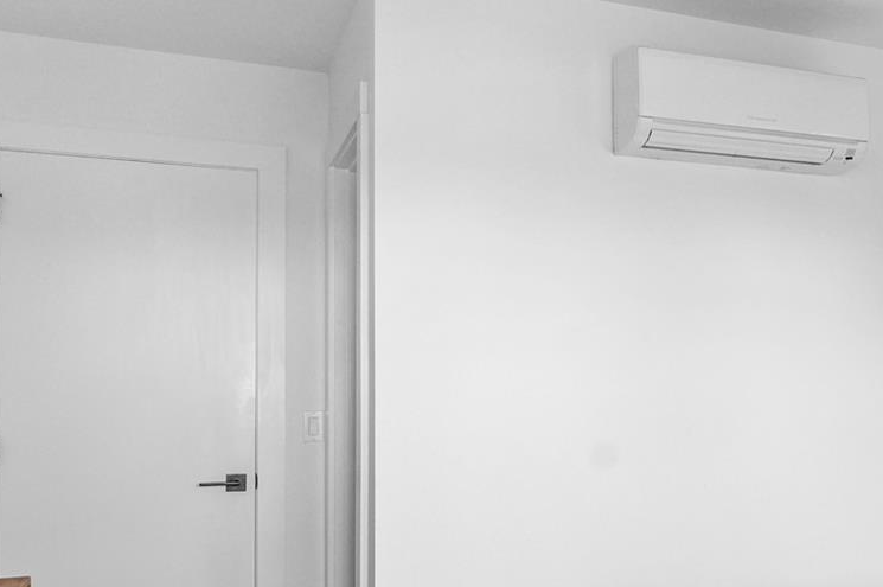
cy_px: 428
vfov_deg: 30.0
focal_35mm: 44
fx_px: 1078
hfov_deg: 41.0
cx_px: 799
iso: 320
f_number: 7.1
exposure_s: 1/15
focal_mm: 16
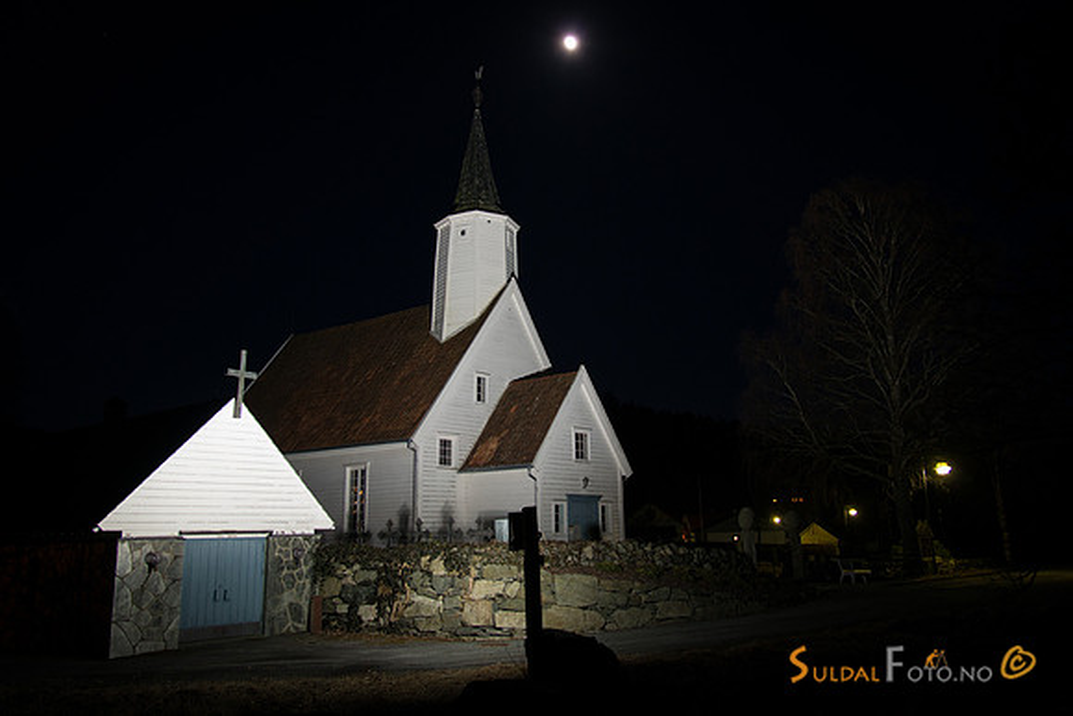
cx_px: 538
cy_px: 330
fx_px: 898
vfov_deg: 43.5
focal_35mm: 30
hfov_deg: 61.7
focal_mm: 24
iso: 800
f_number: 4
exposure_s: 1/3
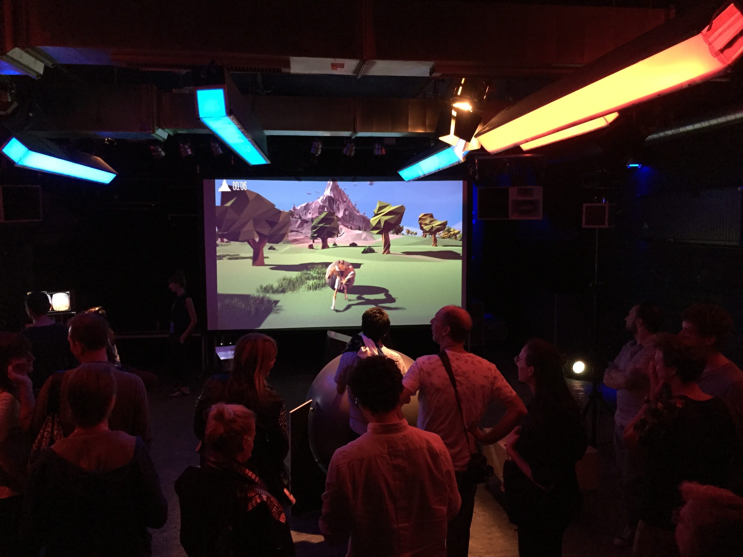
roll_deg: -0.1
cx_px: 372
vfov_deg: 48.2
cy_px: 278
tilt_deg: -4.0
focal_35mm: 29
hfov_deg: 61.7
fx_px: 622
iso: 250
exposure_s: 1/20
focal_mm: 4.15
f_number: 2.2
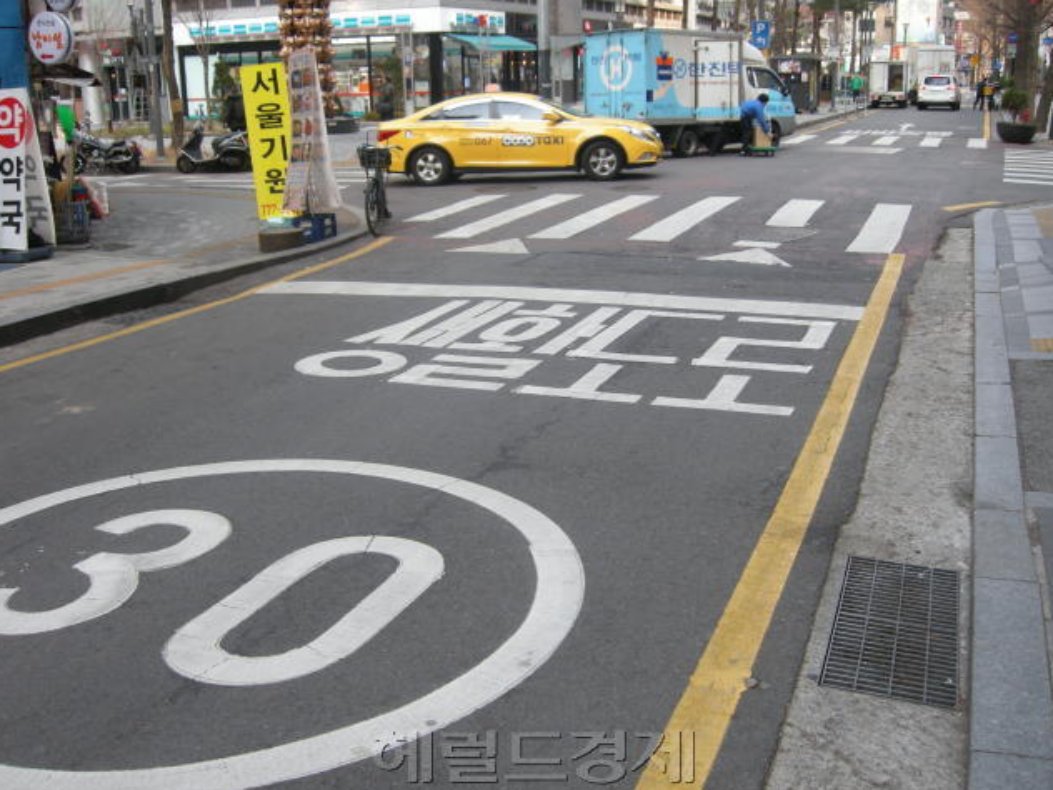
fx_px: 1095
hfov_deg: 51.4
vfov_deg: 39.7
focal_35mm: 36
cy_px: 404
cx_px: 531
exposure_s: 1/73
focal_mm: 7.5
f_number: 3.4
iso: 64
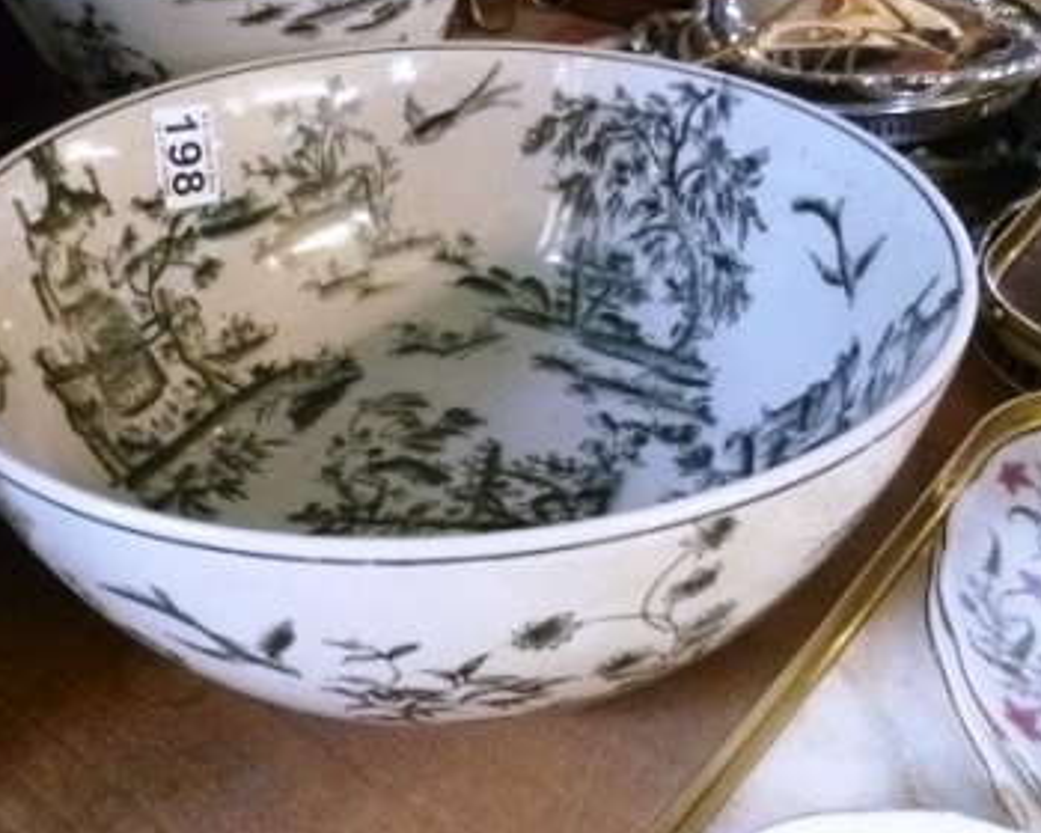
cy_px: 384
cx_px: 488
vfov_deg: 42.2
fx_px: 1078
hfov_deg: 51.5
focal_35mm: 35
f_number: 2.8
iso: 800
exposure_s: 1/40
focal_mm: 5
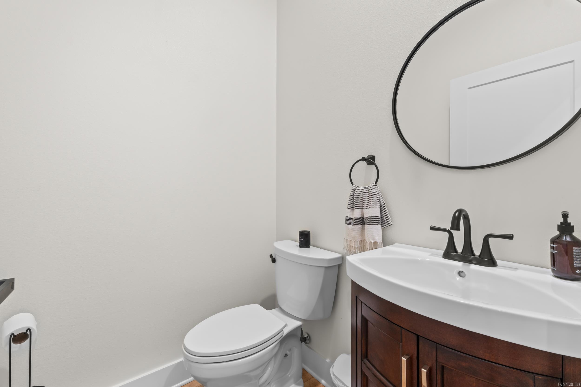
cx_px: 290
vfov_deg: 77.3
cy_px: 194
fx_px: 242
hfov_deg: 100.4
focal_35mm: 15
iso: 200
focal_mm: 10
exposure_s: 1/1.25
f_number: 9
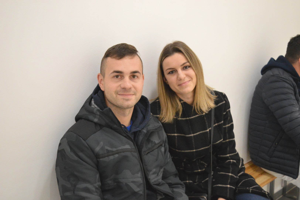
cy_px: 100
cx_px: 150
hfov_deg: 41.1
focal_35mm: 48
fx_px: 400
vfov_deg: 28.0
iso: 3200
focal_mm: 32
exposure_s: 1/320
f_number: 4.5
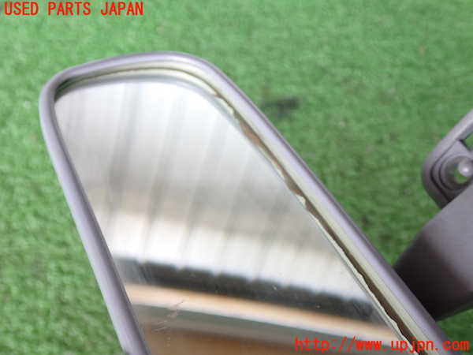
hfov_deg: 45.8
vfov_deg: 35.1
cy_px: 178
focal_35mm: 41
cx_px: 236
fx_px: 560
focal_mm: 7.31
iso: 250
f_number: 2.8
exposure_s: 1/40
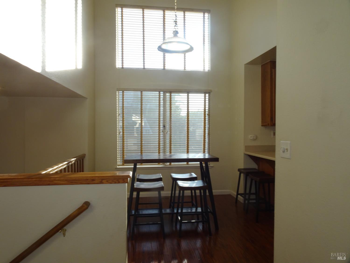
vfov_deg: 56.8
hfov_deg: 71.6
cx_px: 175
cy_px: 132
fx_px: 243
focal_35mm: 24
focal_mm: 4.16
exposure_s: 1/60
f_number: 3.5
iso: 80
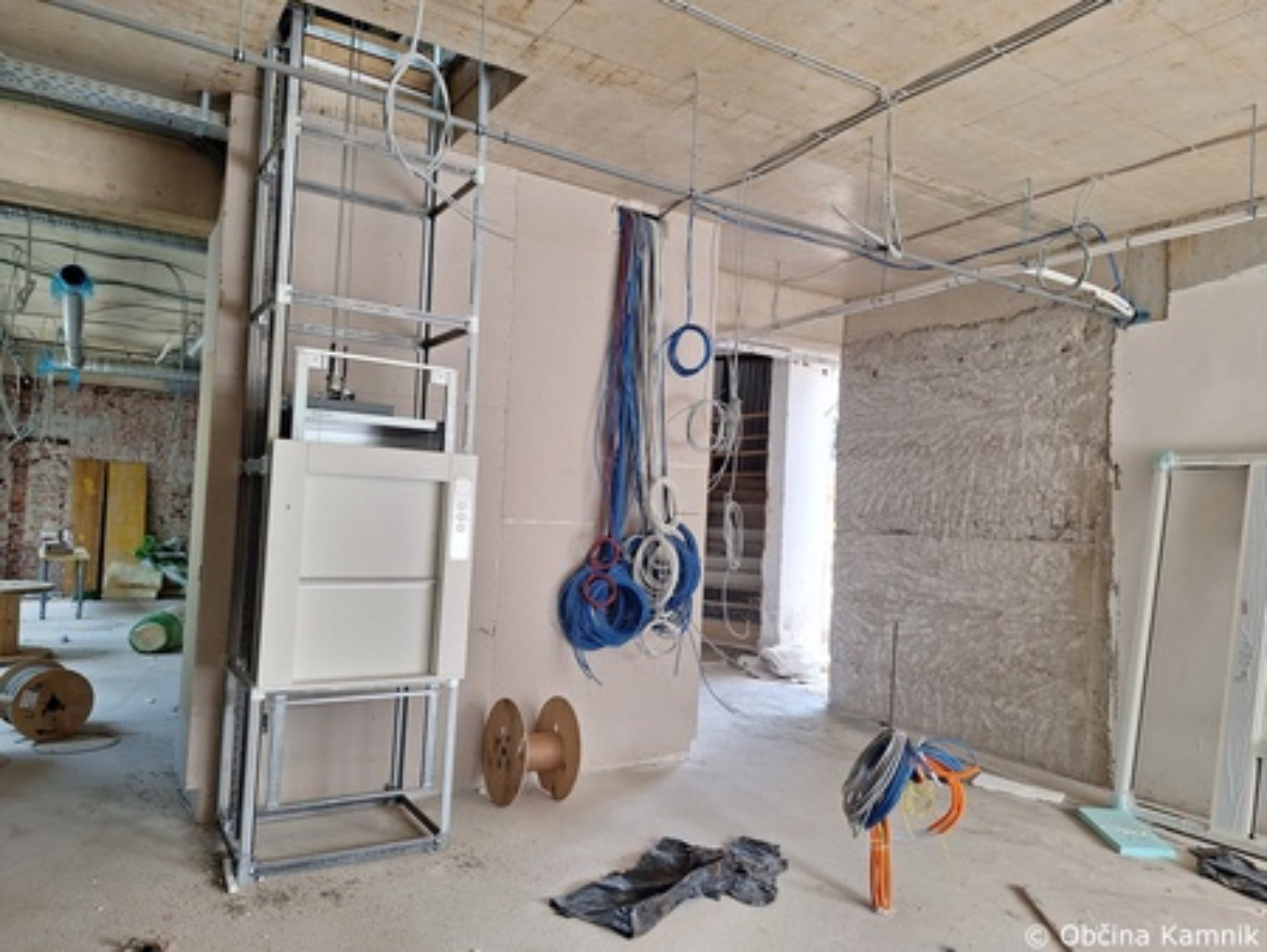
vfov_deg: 58.9
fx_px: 842
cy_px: 476
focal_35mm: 23
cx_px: 634
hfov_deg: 73.9
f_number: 1.8
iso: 64
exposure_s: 1/60
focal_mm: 5.54
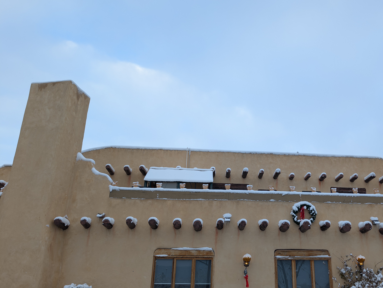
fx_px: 355
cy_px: 169
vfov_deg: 44.1
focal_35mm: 32
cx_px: 254
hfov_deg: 55.6
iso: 21
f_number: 1.68
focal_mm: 6.9
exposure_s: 1/144
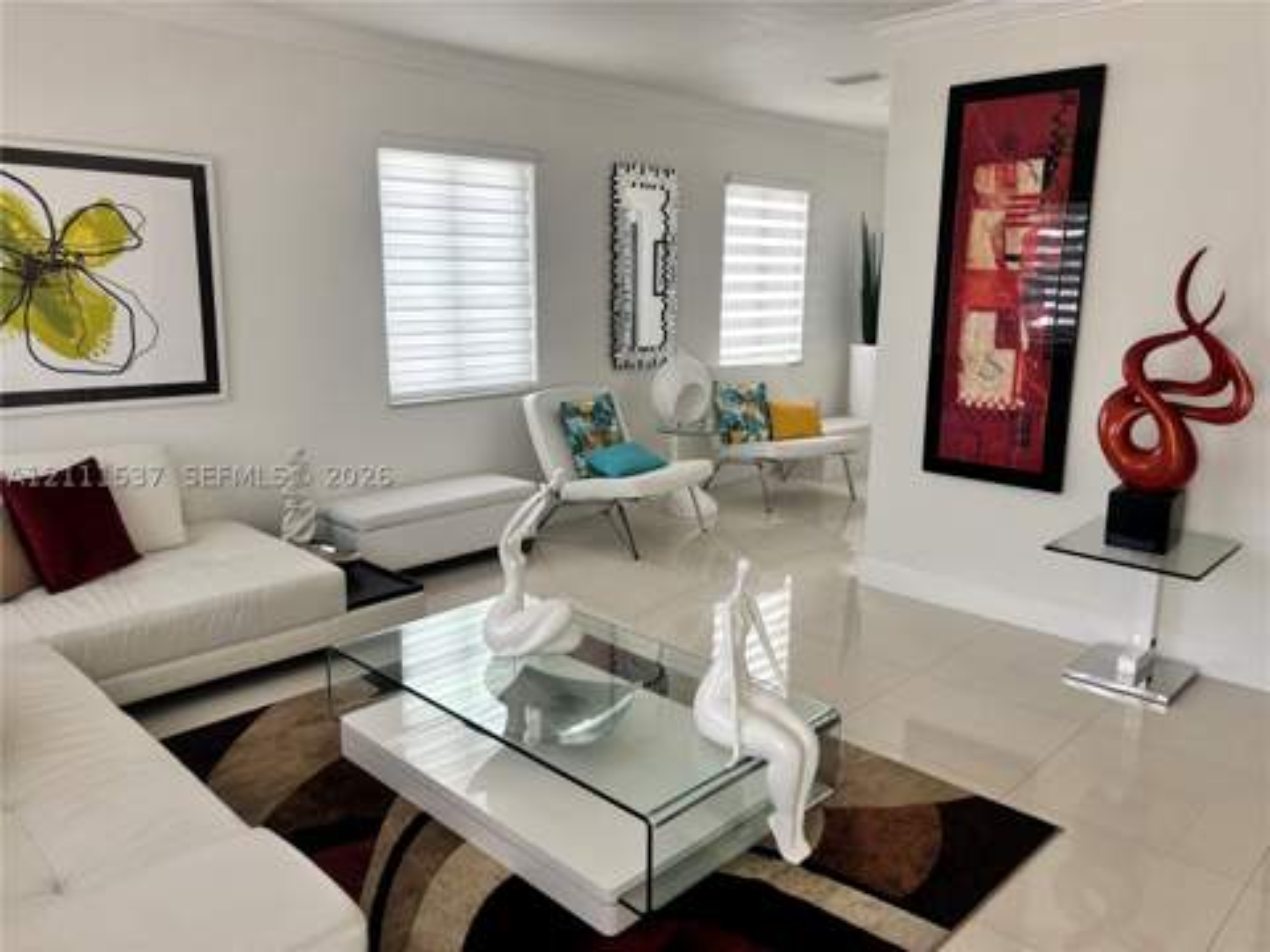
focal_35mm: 26
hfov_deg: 67.3
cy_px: 476
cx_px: 635
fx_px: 954
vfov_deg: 53.1
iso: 80
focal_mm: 5.96
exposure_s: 1/121
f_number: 1.6
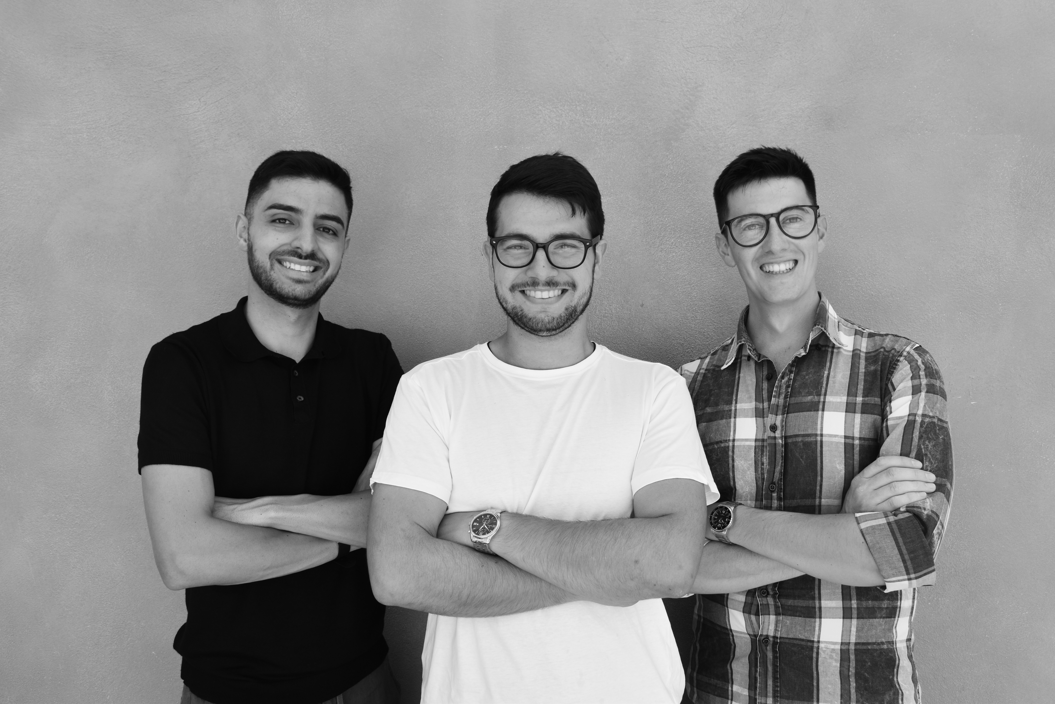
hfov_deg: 57.2
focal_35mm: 33
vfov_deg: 40.0
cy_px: 352
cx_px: 528
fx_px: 967
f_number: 7.1
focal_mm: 22
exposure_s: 1/250
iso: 200
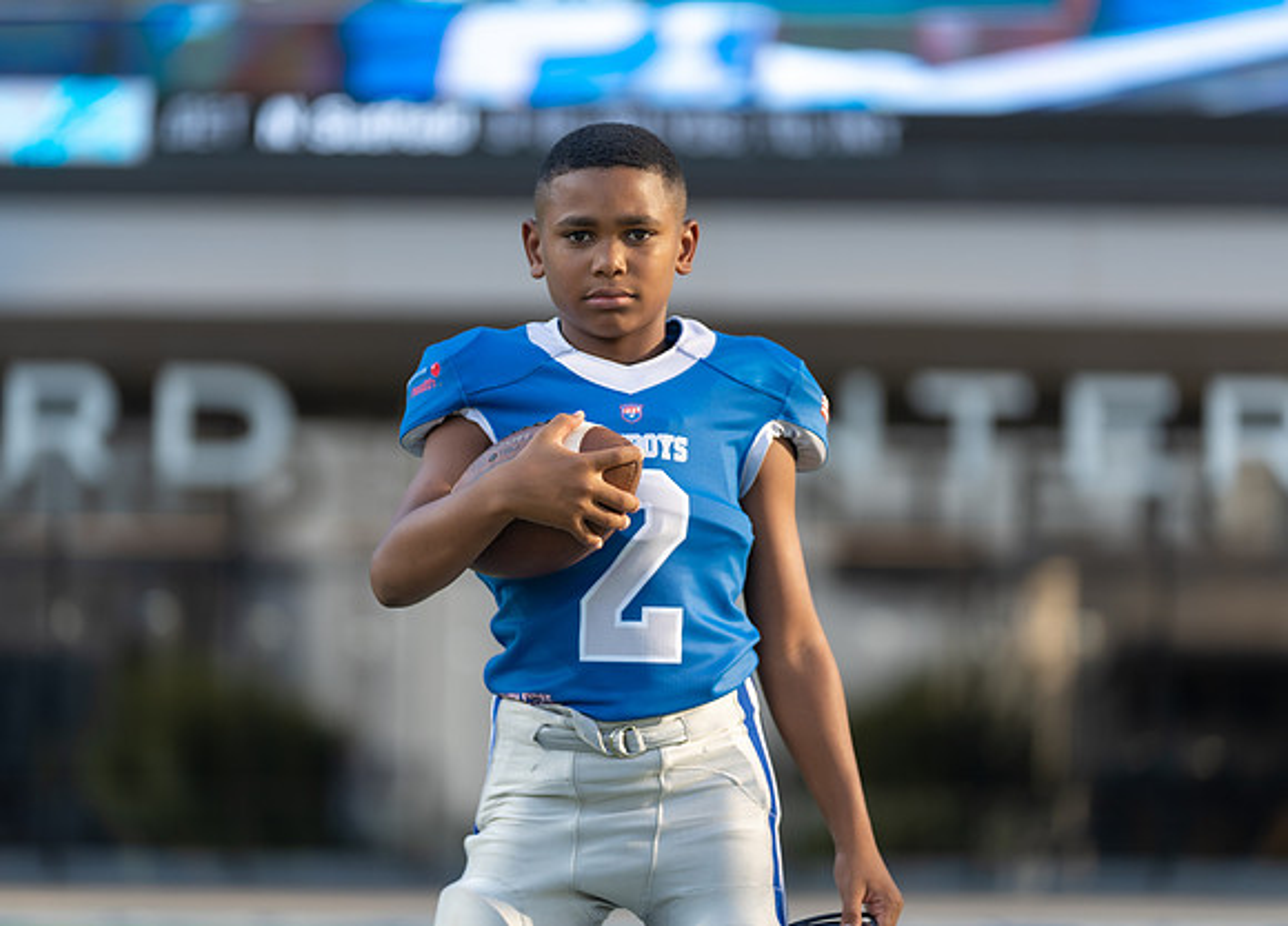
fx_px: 6189
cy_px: 463
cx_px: 632
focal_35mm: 169
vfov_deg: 8.6
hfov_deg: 11.9
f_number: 2.8
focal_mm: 154
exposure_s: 1/500
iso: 100
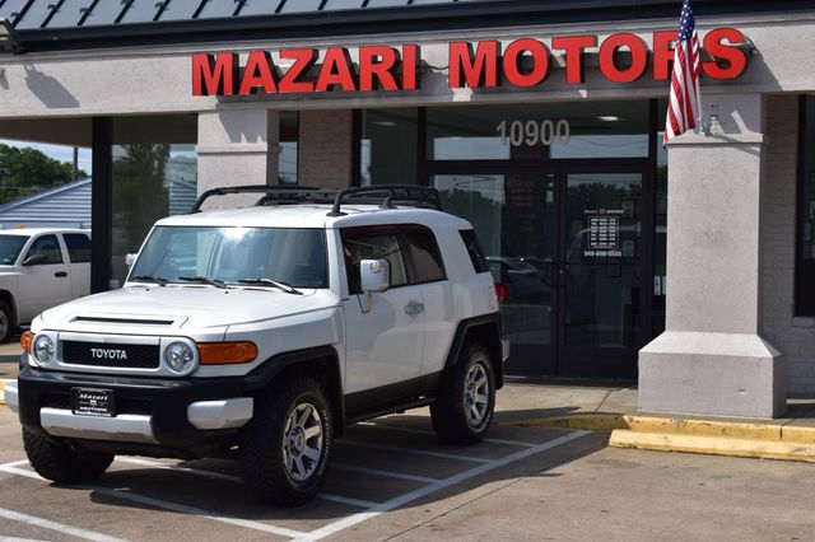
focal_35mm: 68
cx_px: 408
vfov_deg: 20.1
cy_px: 271
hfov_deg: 29.9
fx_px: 1527
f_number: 11
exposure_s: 1/500
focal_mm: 45
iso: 250
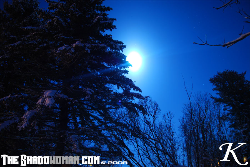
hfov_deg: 67.3
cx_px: 125
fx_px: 188
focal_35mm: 27
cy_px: 84
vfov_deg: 48.0
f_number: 3.5
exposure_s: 30
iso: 100
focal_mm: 18
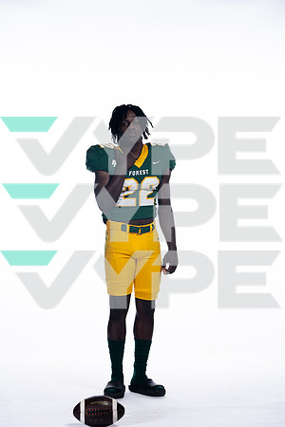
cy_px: 214
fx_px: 1282
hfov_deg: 12.7
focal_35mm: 108
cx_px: 142
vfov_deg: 18.9
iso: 400
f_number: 6.3
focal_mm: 108
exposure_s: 1/250
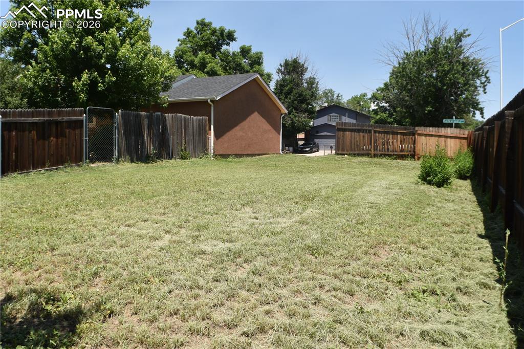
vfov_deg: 33.0
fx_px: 589
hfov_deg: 47.9
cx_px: 262
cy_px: 174
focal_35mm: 40
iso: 200
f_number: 9
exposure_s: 1/320
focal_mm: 27
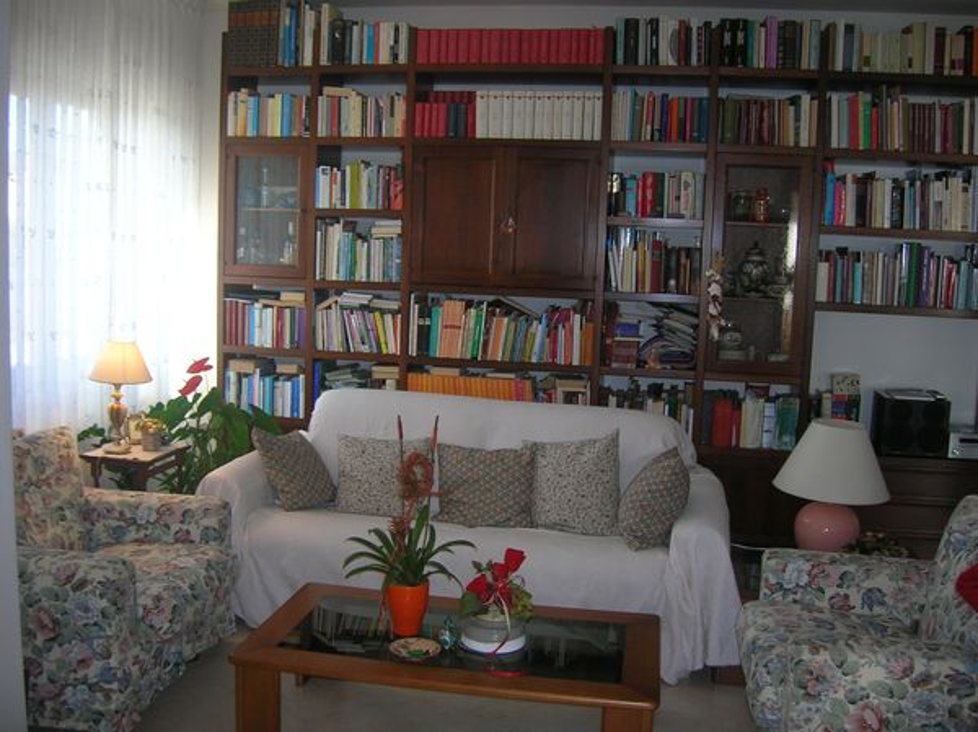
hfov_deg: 54.0
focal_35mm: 34
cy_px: 366
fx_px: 960
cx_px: 489
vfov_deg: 41.7
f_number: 2.9
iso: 50
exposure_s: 1/30
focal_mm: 5.7
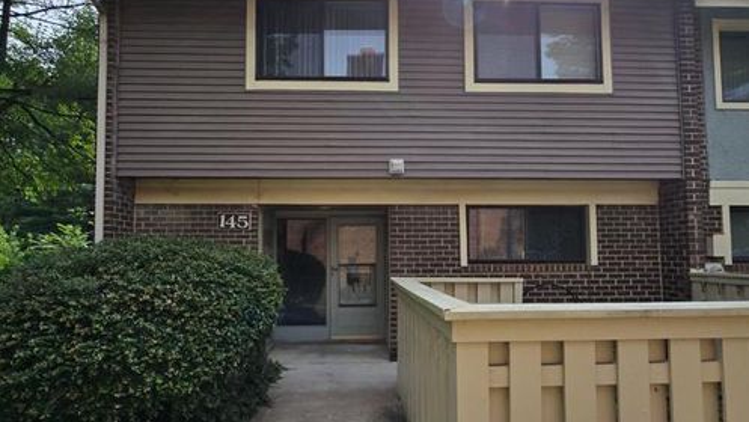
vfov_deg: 58.3
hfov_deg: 89.5
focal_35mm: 19
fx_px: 377
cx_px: 375
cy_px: 227
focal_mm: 2.2
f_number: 2.2
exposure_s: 1/2544
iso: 50
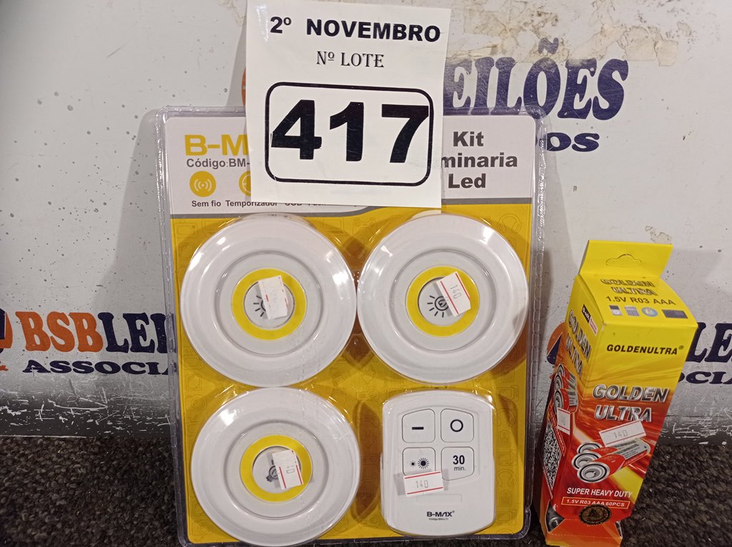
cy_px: 274
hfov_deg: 63.5
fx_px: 592
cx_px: 366
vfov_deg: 49.7
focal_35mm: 28
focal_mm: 4.7
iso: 122
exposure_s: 1/120
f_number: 1.79
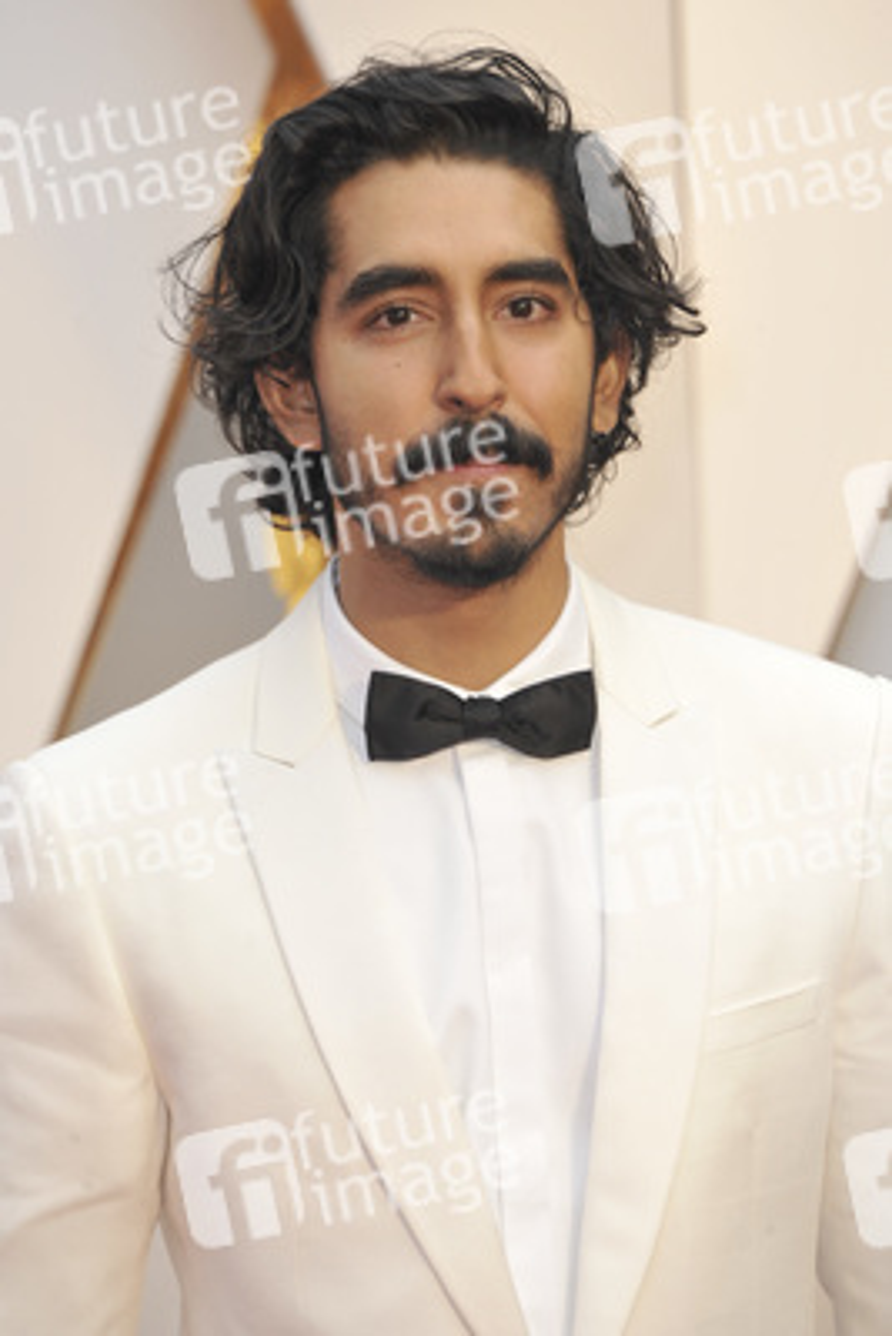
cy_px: 668
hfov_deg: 5.5
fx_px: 9283
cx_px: 446
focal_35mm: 250
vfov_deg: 8.2
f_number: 7.1
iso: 1000
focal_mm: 250
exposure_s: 1/250
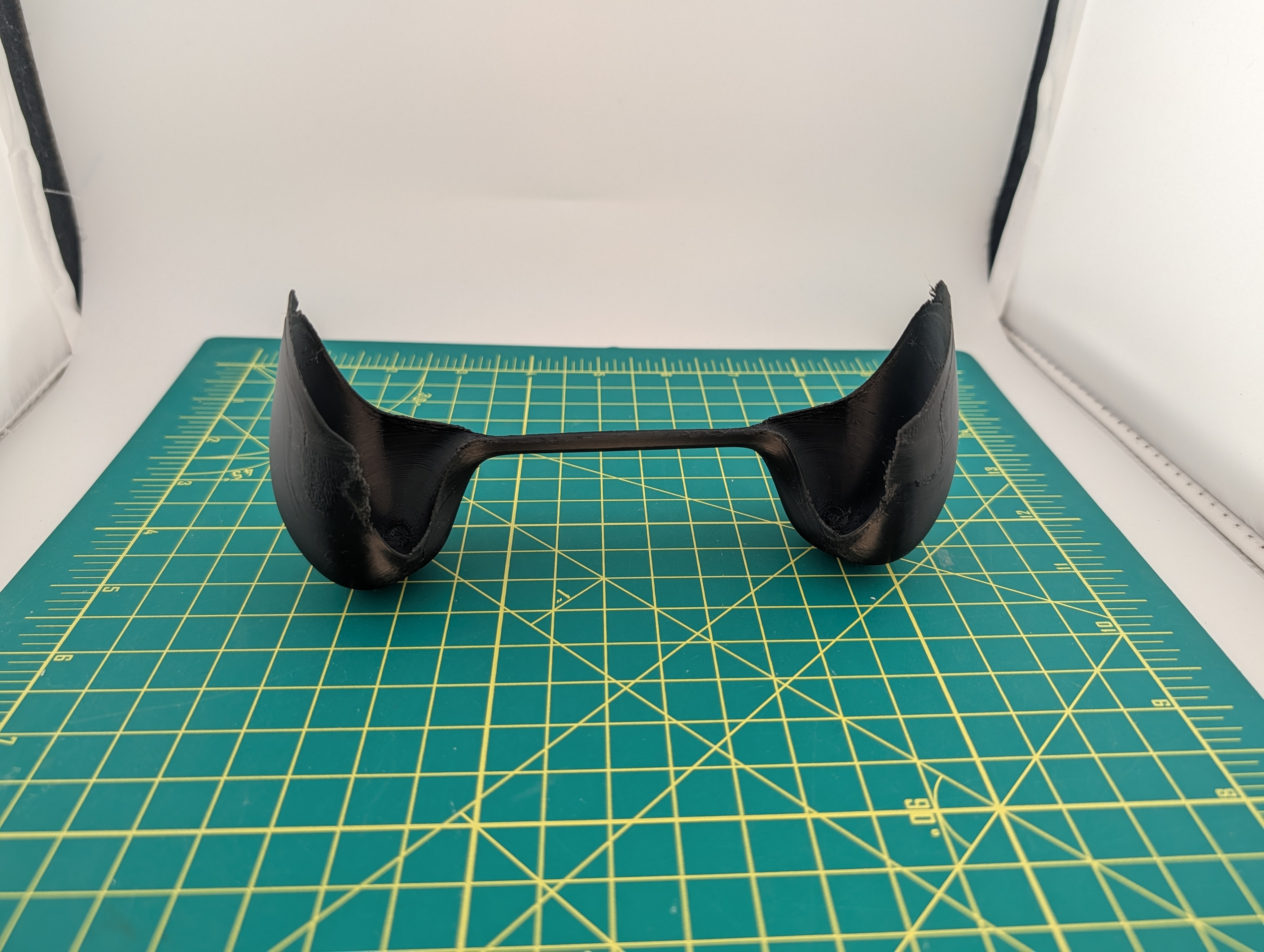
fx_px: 878
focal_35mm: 24
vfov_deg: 56.9
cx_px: 632
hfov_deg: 71.5
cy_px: 476
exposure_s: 1/130
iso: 20
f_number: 1.68
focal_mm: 6.9
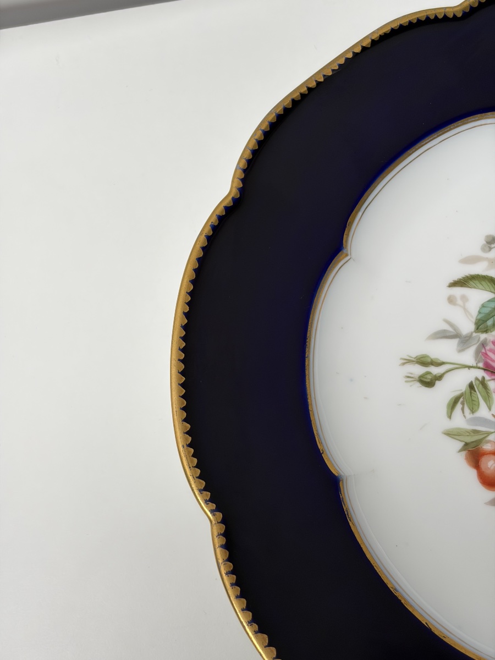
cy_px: 330
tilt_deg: -67.9
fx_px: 991
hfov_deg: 28.0
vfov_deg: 36.8
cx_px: 248
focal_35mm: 52
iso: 40
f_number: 1.6
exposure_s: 1/240
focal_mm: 5.96
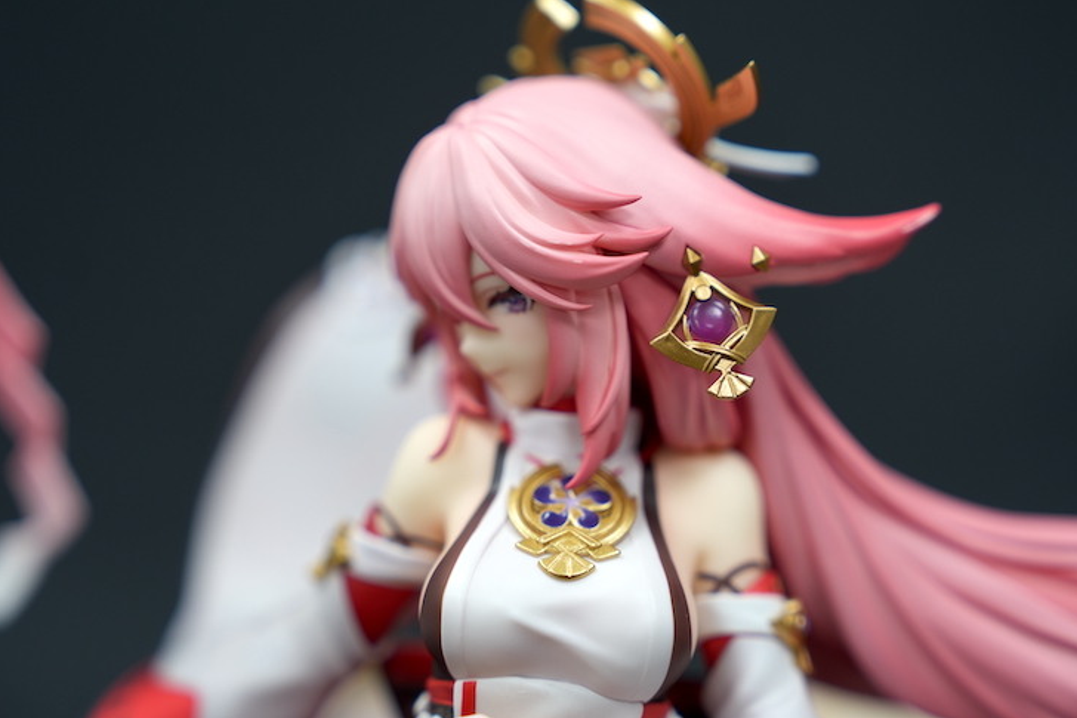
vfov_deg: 18.2
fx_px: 2243
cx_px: 550
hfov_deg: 27.0
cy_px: 335
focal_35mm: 75
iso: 200
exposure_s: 1/60
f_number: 2.8
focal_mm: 70
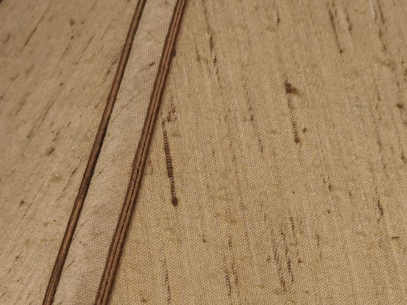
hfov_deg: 20.8
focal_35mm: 94
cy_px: 352
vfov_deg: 15.2
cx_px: 252
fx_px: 1105
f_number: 1.6
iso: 100
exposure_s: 1/120
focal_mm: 5.56
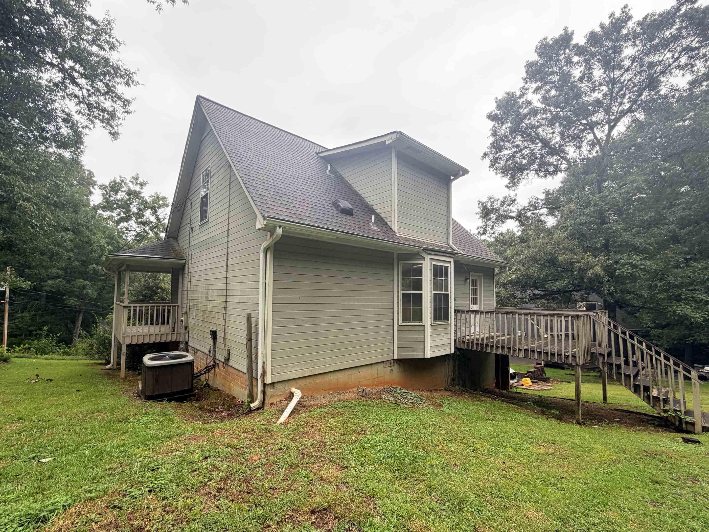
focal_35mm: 15
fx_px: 307
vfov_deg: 81.7
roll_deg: +0.3
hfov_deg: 98.1
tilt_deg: +7.0
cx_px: 343
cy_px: 279
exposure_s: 1/154
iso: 40
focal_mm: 2.22
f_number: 2.2
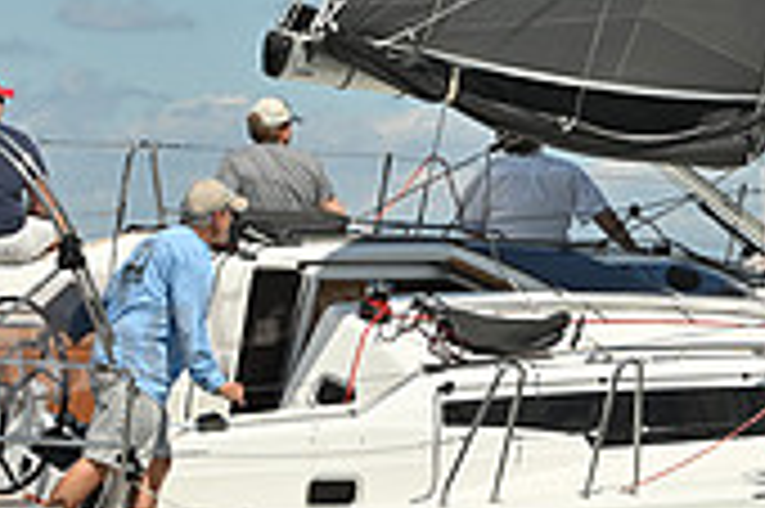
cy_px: 70
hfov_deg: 8.6
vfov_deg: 5.7
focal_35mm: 239
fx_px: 5074
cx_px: 598
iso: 250
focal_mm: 70
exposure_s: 1/1250
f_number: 9
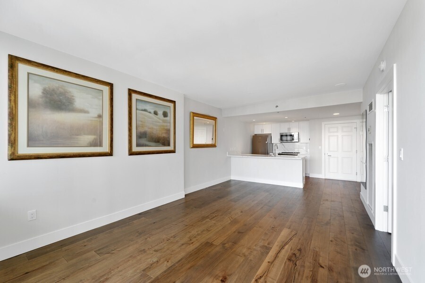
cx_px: 212
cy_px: 142
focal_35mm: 14
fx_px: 165
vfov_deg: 81.2
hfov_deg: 104.3
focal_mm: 14
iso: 200
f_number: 8
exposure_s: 1/13
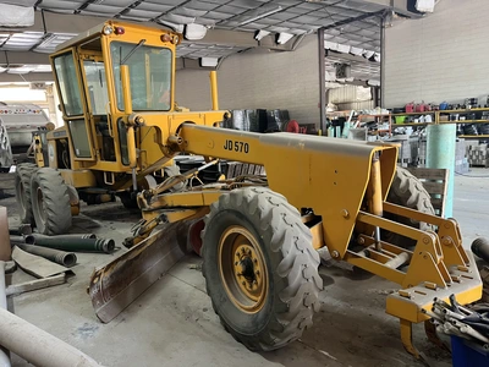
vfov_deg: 53.1
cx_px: 244
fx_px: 367
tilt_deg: -9.5
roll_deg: +3.2
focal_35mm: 26
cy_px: 184
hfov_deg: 67.3
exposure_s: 1/60
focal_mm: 5.1
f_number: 1.6
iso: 400
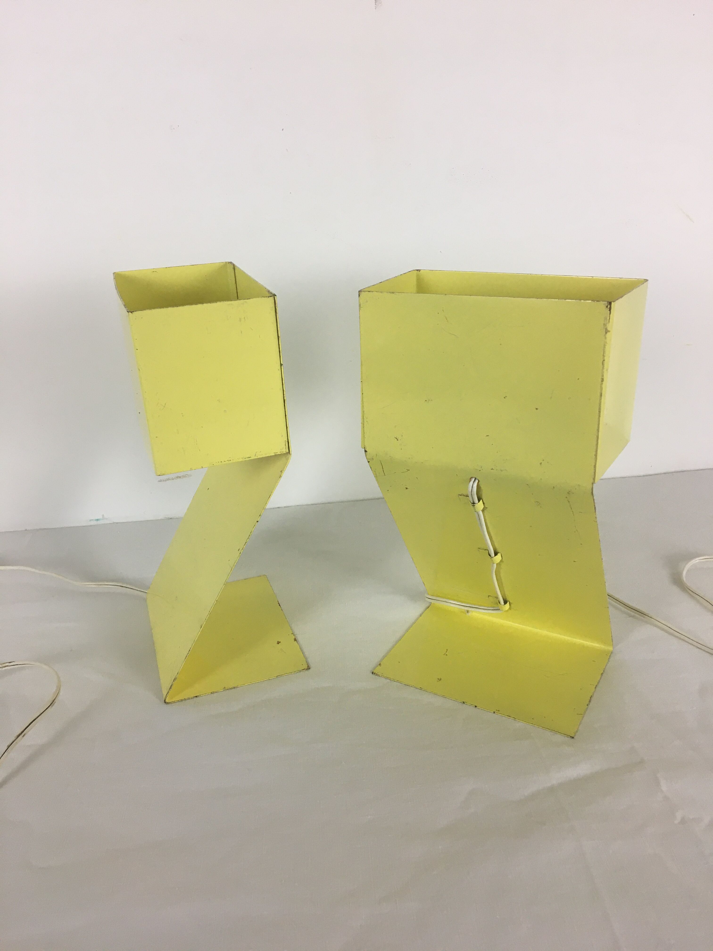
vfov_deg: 61.7
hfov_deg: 48.2
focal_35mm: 29
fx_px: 796
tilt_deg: -22.8
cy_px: 476
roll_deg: +2.8
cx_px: 356
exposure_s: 1/33
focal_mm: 4.15
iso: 32
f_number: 2.2
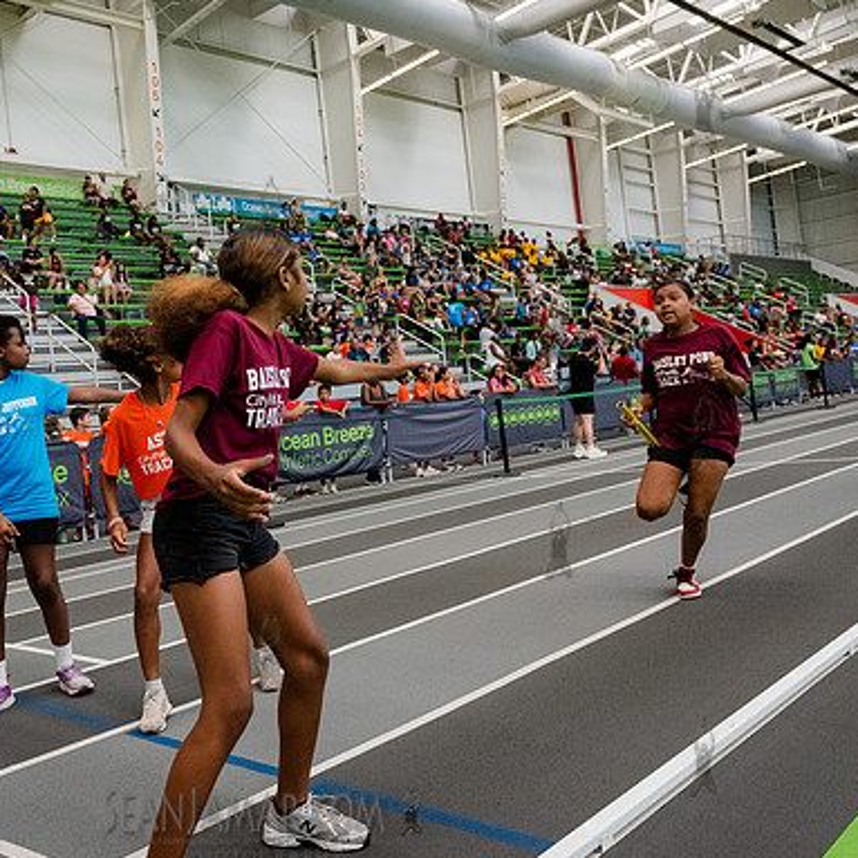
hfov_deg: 48.1
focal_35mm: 34
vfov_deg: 48.4
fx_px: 953
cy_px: 388
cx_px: 331
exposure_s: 1/1000
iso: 6400
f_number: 3.5
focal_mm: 24
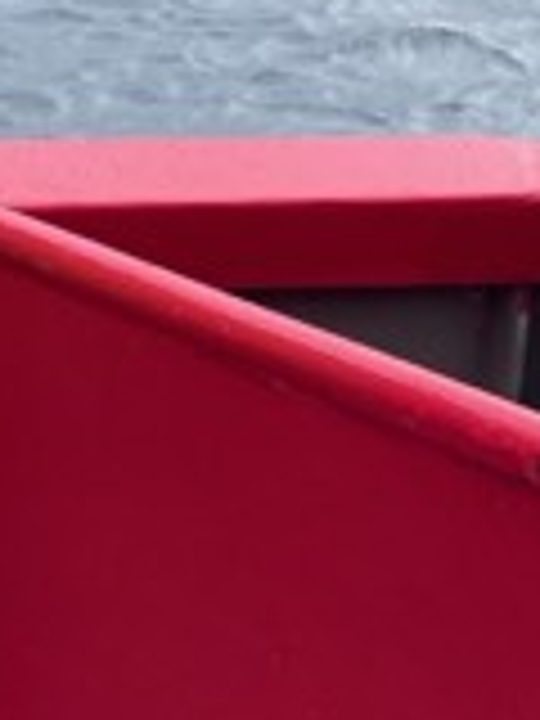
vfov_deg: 16.8
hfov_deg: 13.8
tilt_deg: +2.5
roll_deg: +1.0
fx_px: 2163
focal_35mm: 104
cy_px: -428
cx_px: -94
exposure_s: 1/1667
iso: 32
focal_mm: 4.2
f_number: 1.6
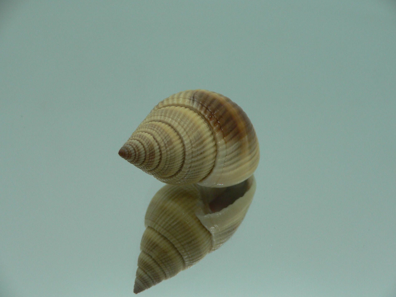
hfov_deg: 50.1
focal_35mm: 37
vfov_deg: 38.7
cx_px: 198
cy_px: 152
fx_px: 423
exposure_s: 1/60
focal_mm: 4.6
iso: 80
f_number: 2.8
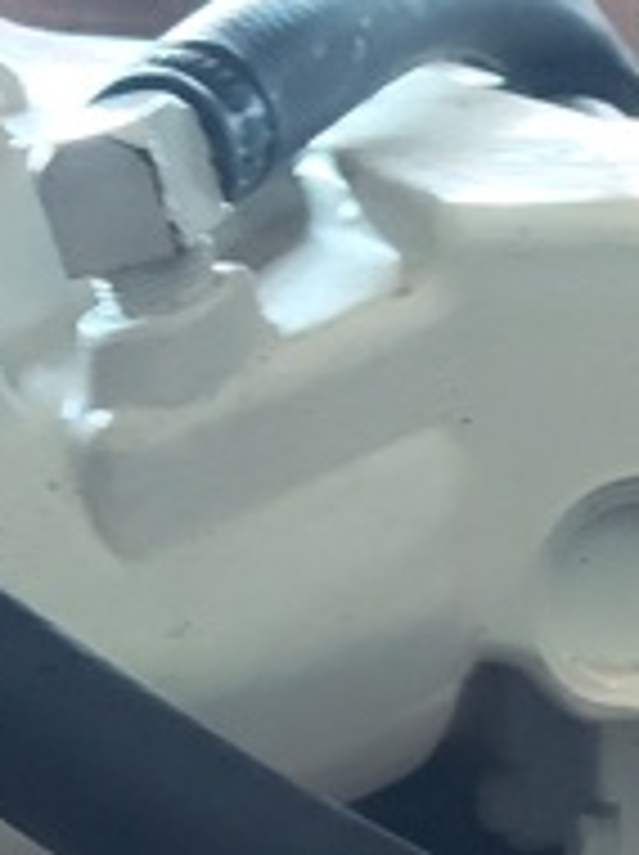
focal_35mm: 154
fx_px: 3799
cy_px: 1328
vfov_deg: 12.2
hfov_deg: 9.5
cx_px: 682
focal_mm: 4.15
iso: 435
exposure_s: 1/20
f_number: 1.8
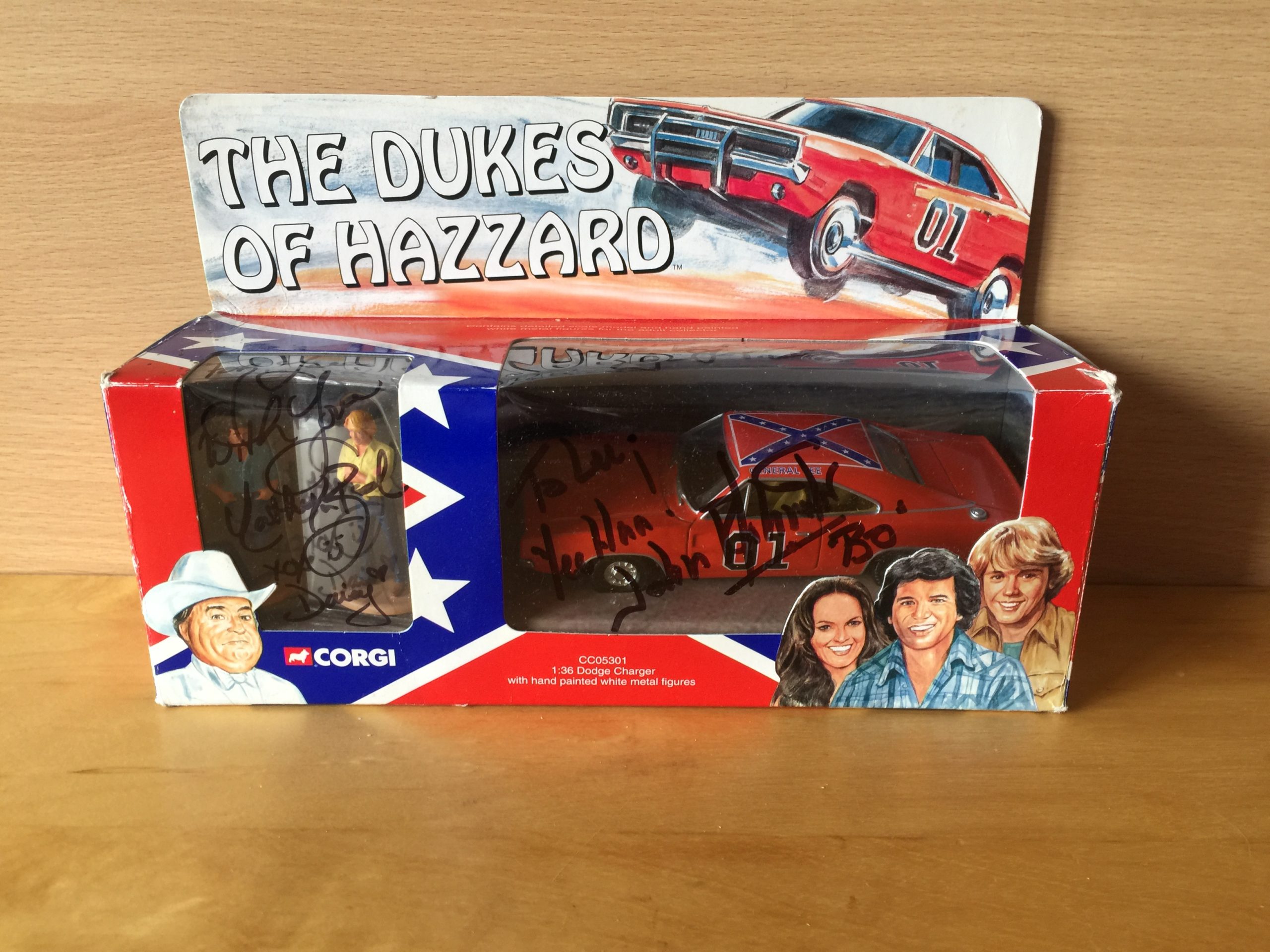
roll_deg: -0.7
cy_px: 476
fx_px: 1064
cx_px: 635
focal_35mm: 29
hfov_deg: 61.7
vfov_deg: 48.2
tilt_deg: -19.8
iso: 50
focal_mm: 4.15
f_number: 2.2
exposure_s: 1/17
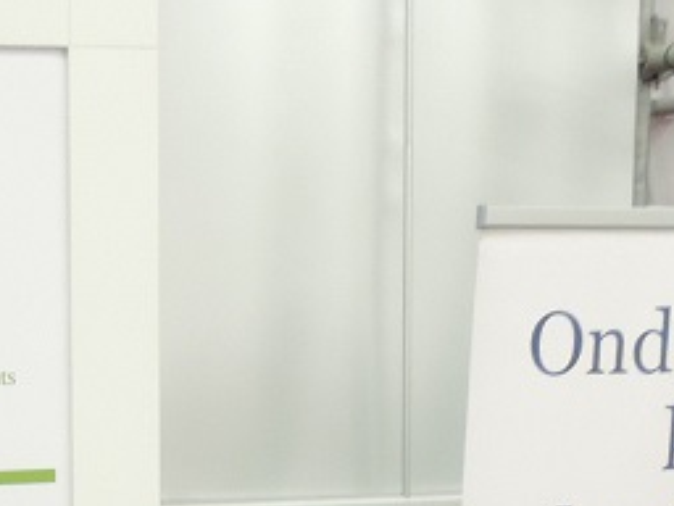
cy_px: 857
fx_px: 2590
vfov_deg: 10.6
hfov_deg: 14.7
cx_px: 76
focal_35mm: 133
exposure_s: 1/30
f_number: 3.1
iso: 360
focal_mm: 5.3
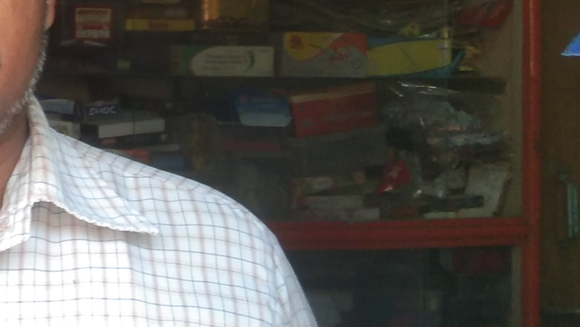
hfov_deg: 14.8
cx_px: -286
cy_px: -57
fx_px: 2077
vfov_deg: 8.9
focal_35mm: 135
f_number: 2.2
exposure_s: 1/50
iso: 146
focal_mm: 3.65
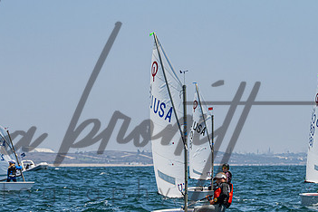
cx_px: 223
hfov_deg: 10.2
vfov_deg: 6.8
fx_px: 1784
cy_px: 112
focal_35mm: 202
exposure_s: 1/3200
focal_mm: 89
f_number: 6.3
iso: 500
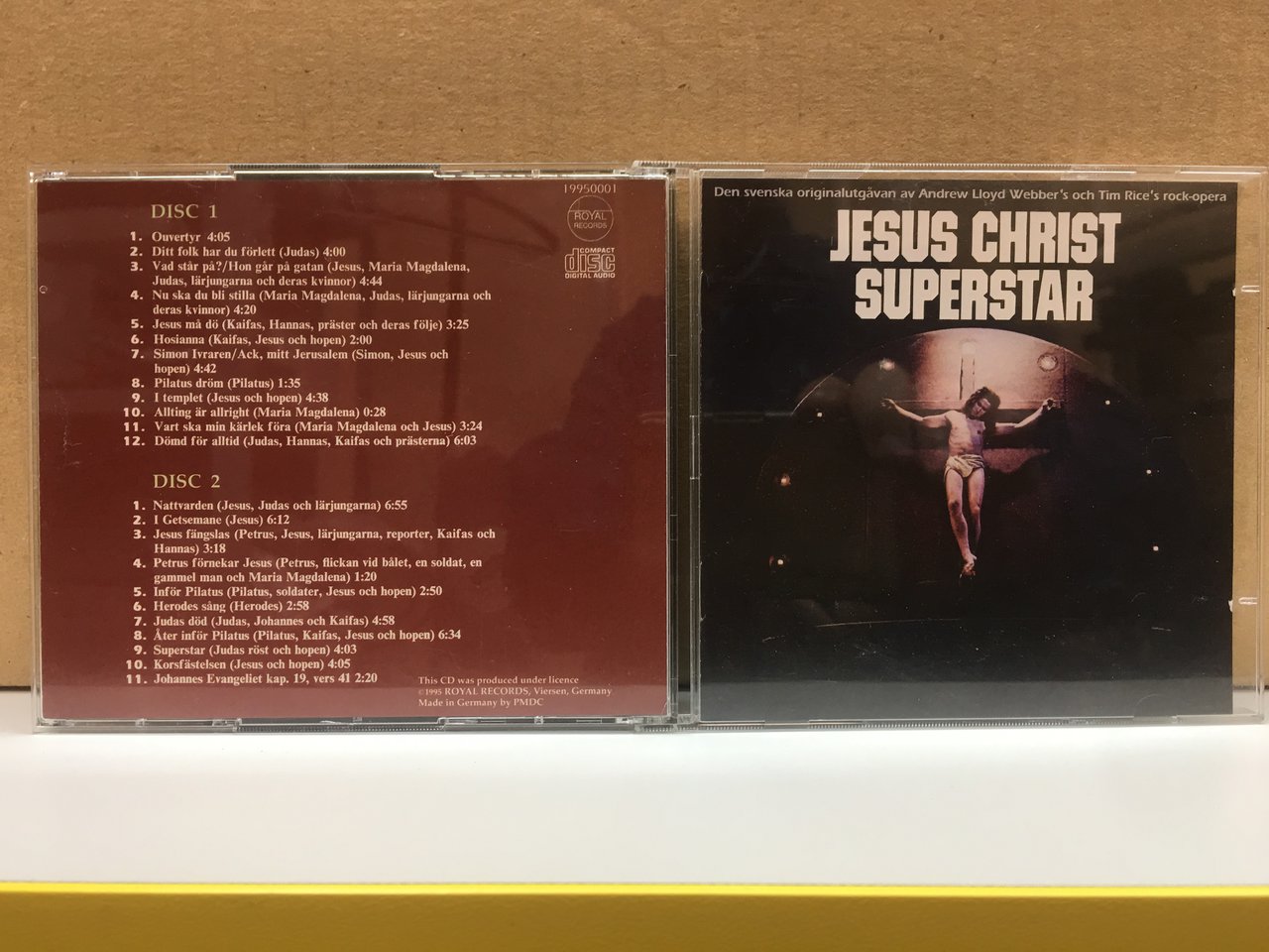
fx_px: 1063
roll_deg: +0.3
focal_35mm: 29
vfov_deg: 48.2
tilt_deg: -6.4
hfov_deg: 61.7
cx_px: 634
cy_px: 476
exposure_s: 1/33
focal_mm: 4.15
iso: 32
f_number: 2.2
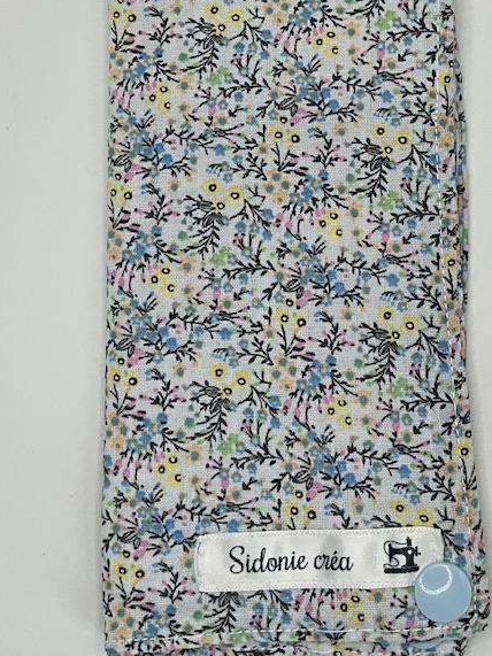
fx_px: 1232
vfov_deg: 28.8
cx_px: 372
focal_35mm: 65
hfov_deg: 22.4
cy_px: 86
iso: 25
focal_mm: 3
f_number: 1.8
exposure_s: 1/425
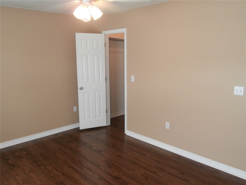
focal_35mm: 30
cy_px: 92
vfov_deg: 46.8
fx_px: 213
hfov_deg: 60.0
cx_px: 123
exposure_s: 1/30
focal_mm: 5.36
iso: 200
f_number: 3.5
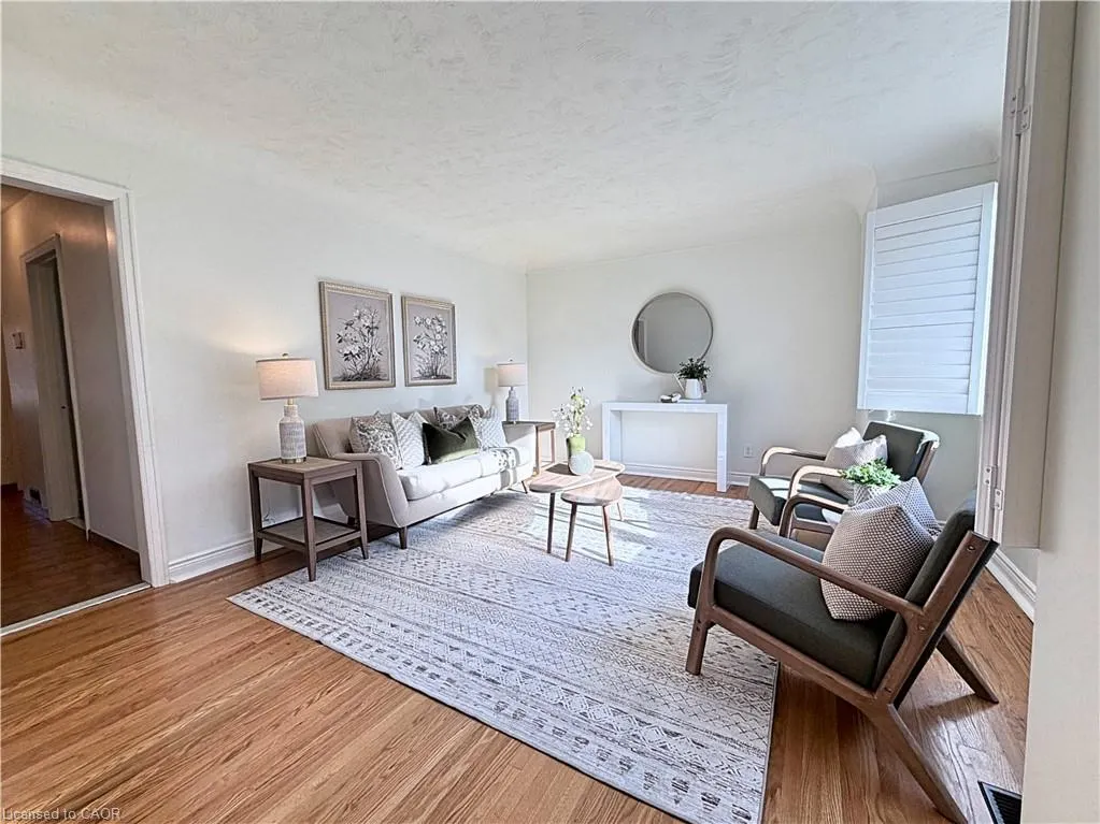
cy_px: 412
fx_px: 445
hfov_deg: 102.1
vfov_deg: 85.7
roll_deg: +0.1
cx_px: 550
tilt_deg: -4.9
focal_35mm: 14
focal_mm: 2.22
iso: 40
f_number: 2.2
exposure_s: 1/120
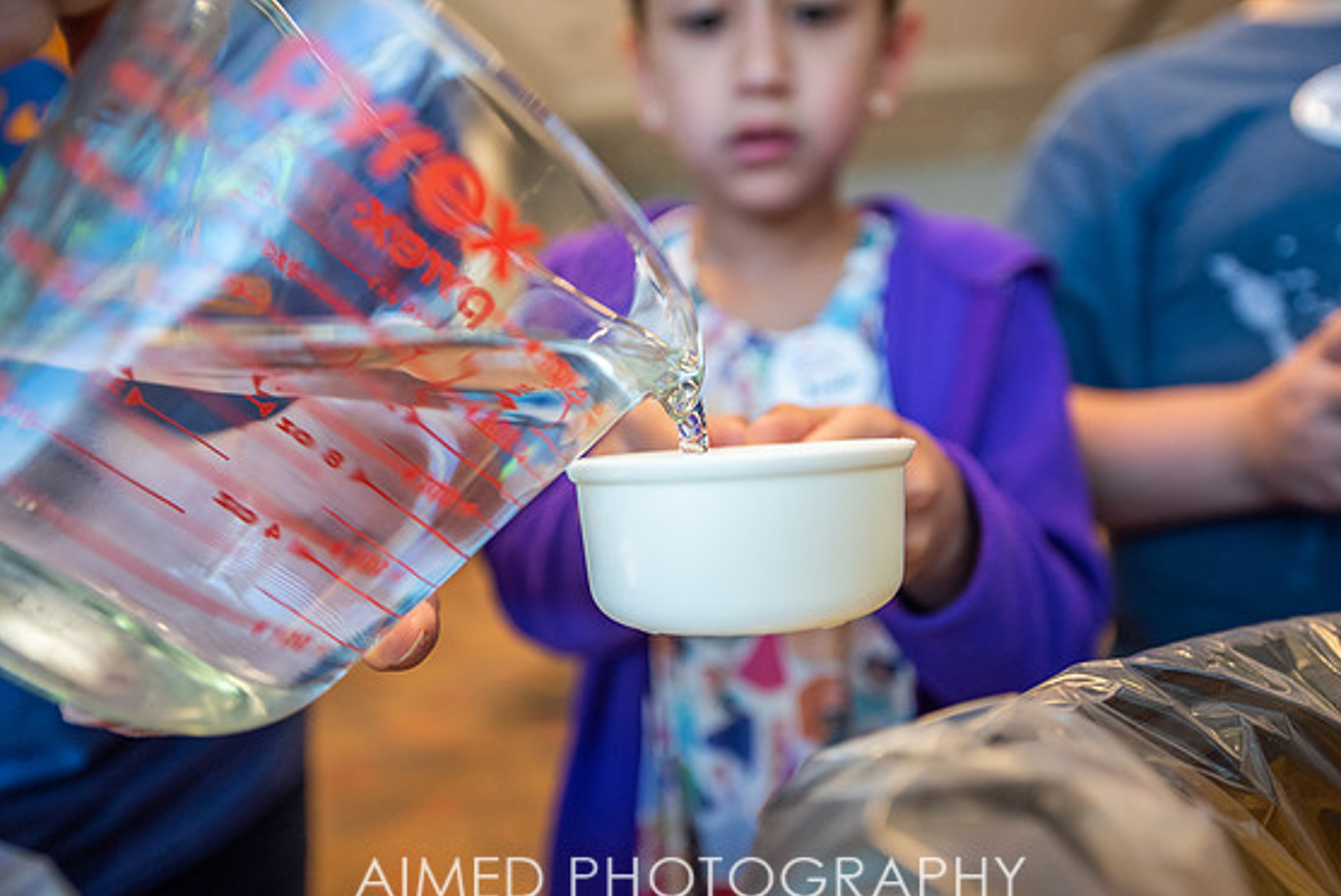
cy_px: 459
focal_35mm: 25
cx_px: 693
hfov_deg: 71.5
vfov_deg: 51.3
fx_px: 932
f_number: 2.8
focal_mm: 24
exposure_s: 1/400
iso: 800
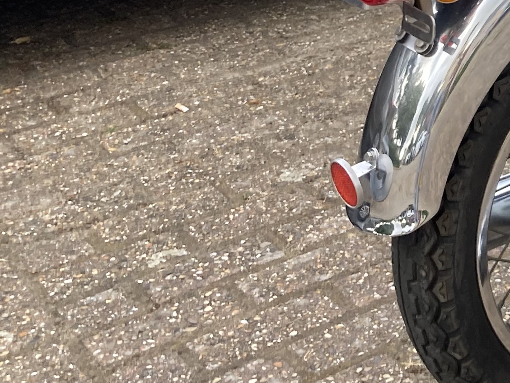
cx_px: 759
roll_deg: +0.8
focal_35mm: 100
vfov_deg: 14.5
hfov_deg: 17.7
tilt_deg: -19.7
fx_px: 1473
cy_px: -35
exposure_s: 1/121
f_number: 1.8
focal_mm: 3.99
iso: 64
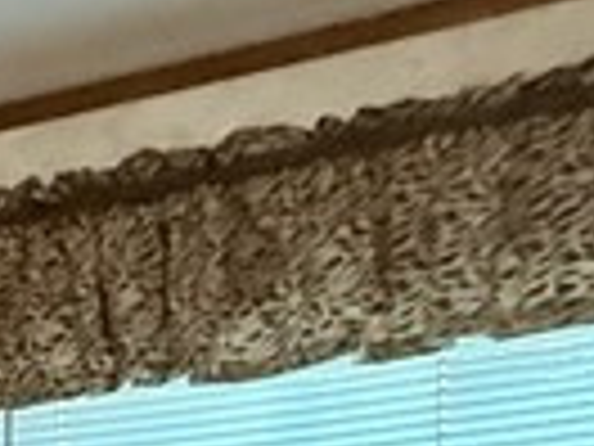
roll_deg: -0.2
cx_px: -1539
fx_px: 1870
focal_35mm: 109
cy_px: 937
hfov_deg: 9.3
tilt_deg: -1.5
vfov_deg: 11.9
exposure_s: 1/40
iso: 1000
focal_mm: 2.22
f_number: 2.2
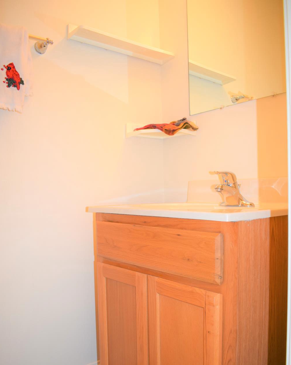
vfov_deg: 56.8
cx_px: 146
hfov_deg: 47.1
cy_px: 218
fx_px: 334
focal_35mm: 31
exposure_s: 1/80
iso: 800
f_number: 4.5
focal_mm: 18
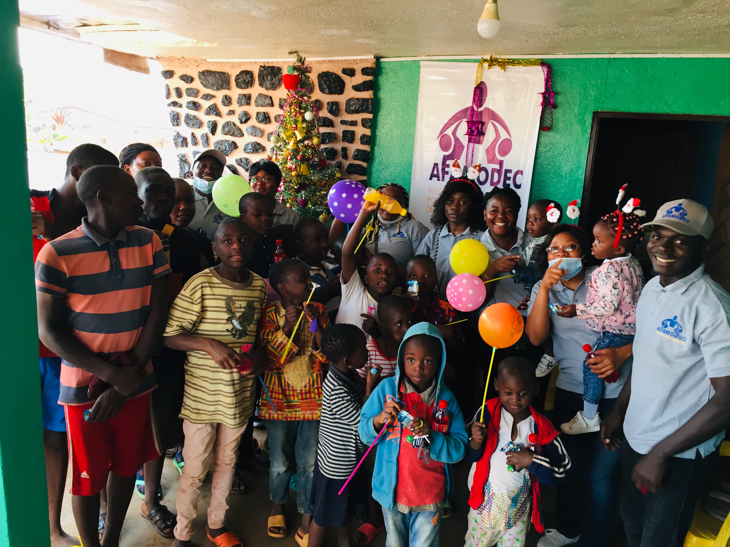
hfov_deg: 61.7
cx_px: 365
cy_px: 274
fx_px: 612
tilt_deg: -13.1
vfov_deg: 48.2
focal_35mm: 29
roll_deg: -5.6
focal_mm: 4.15
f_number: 2.2
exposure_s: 1/33
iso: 80
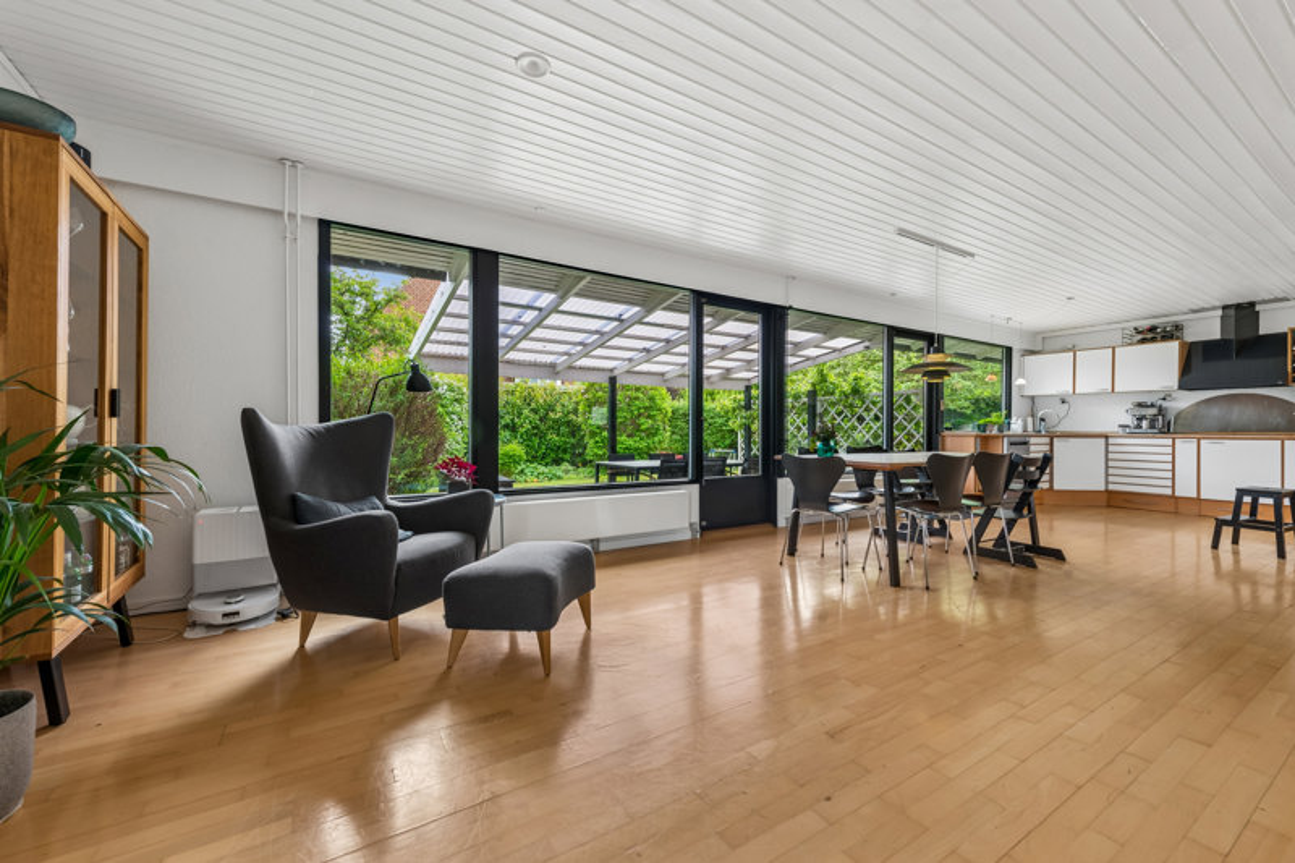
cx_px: 648
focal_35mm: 14
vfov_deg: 81.2
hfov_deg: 104.3
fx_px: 503
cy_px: 432
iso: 200
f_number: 10
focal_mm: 14
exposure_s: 1/15
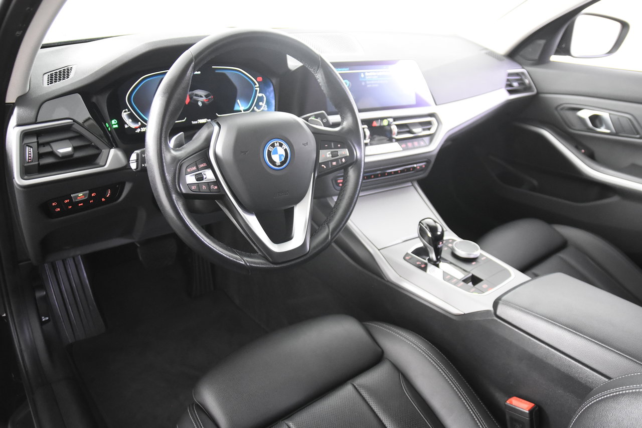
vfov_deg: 50.4
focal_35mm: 26
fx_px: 455
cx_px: 321
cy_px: 214
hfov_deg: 70.4
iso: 3200
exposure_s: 1/25
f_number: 2.8
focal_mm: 17
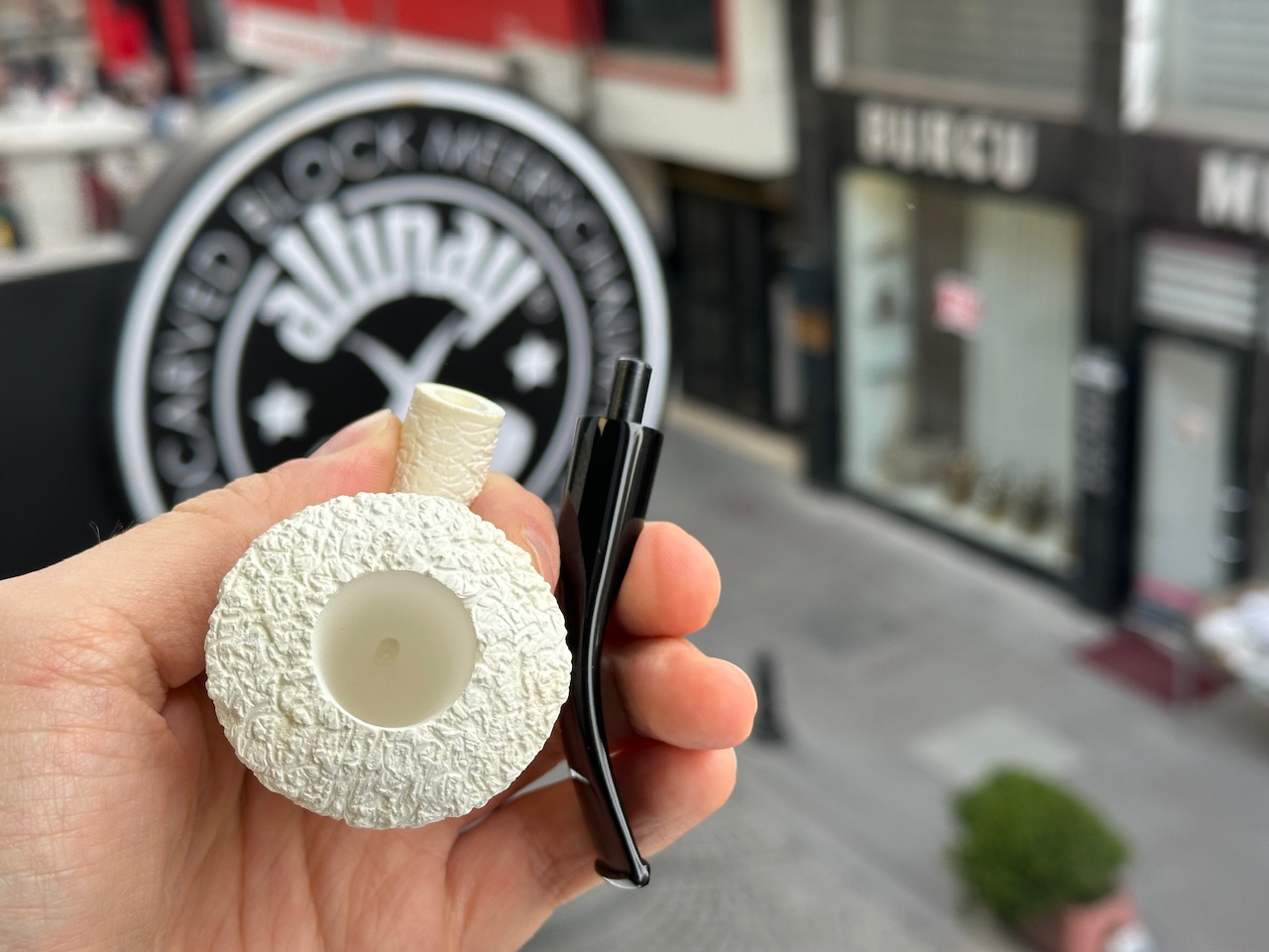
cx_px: 634
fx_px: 1760
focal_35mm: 48
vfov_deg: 30.3
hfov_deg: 39.7
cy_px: 476
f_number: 1.78
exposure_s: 1/348
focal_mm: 6.86
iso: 64
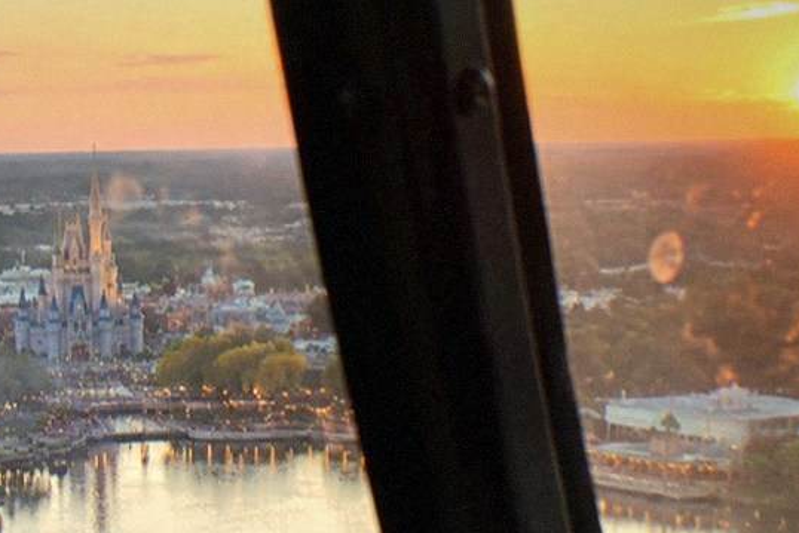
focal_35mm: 65
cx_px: 129
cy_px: 469
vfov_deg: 20.6
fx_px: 1443
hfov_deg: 30.0
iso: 500
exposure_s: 1/320
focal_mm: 35
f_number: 10
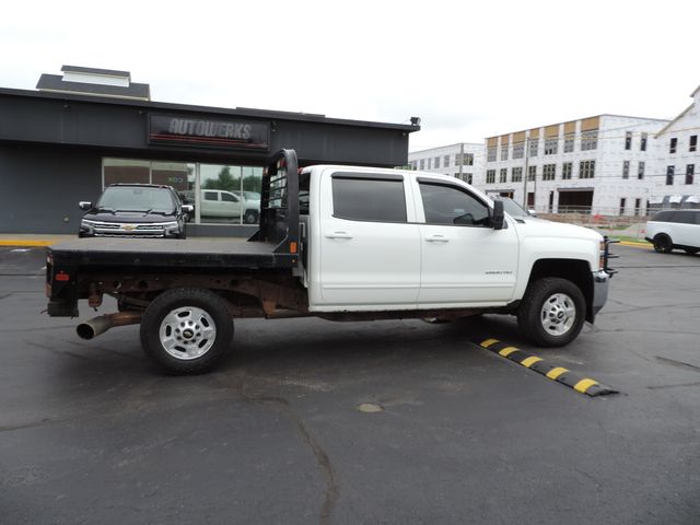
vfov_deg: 56.8
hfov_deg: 71.6
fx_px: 485
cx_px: 350
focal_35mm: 24
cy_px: 262
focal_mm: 4.3
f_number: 3
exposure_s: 1/1000
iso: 80
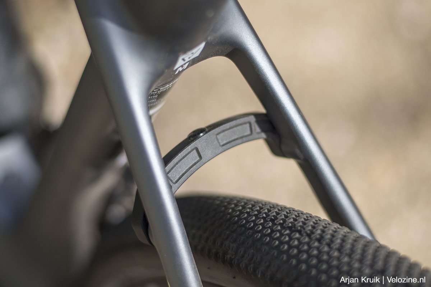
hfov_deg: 39.6
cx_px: 216
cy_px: 144
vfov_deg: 27.0
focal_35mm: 50
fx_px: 599
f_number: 2
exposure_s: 1/4000
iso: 100
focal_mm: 50
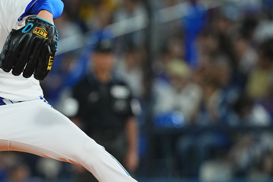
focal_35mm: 1030
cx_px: -6
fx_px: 7810
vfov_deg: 1.3
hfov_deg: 2.0
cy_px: 99
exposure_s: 1/1600
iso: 2500
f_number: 2.8
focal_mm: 300
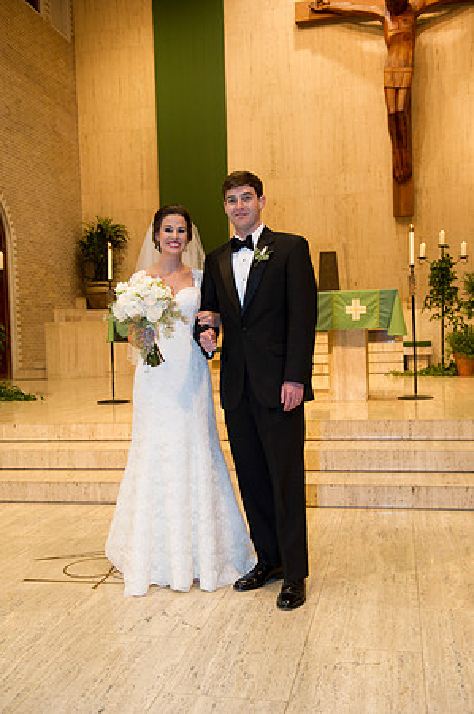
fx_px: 752
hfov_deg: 35.0
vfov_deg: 50.7
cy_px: 357
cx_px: 237
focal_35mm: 38
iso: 1600
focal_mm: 38
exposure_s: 1/80
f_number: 5
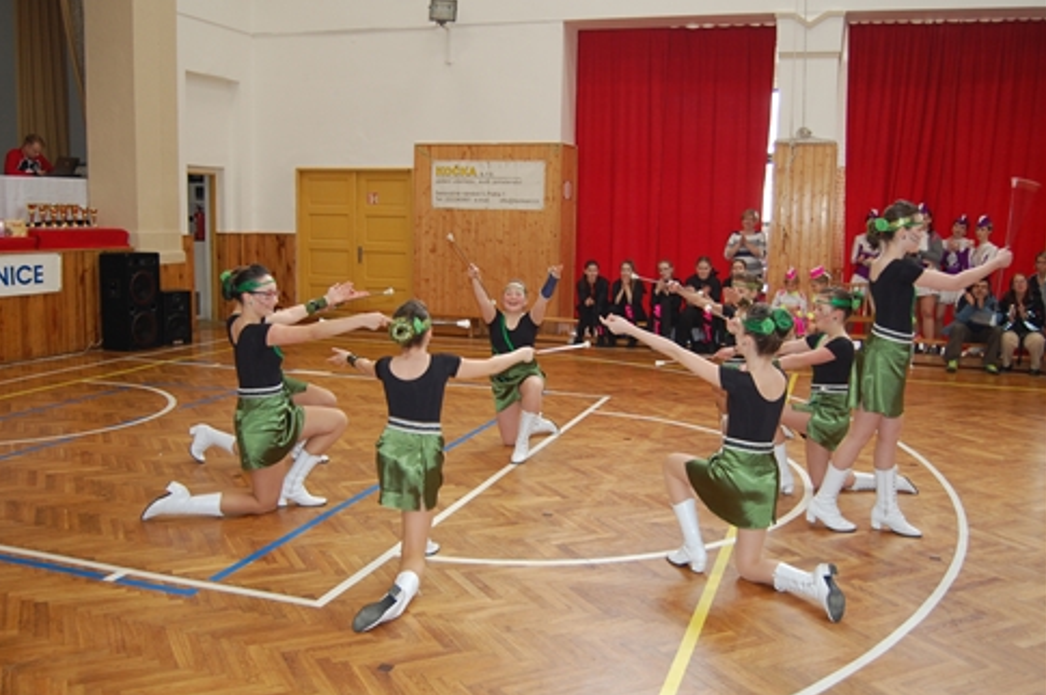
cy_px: 348
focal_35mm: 34
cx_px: 509
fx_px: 987
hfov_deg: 55.9
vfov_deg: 38.8
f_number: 3.8
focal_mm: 22
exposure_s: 1/60
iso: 400
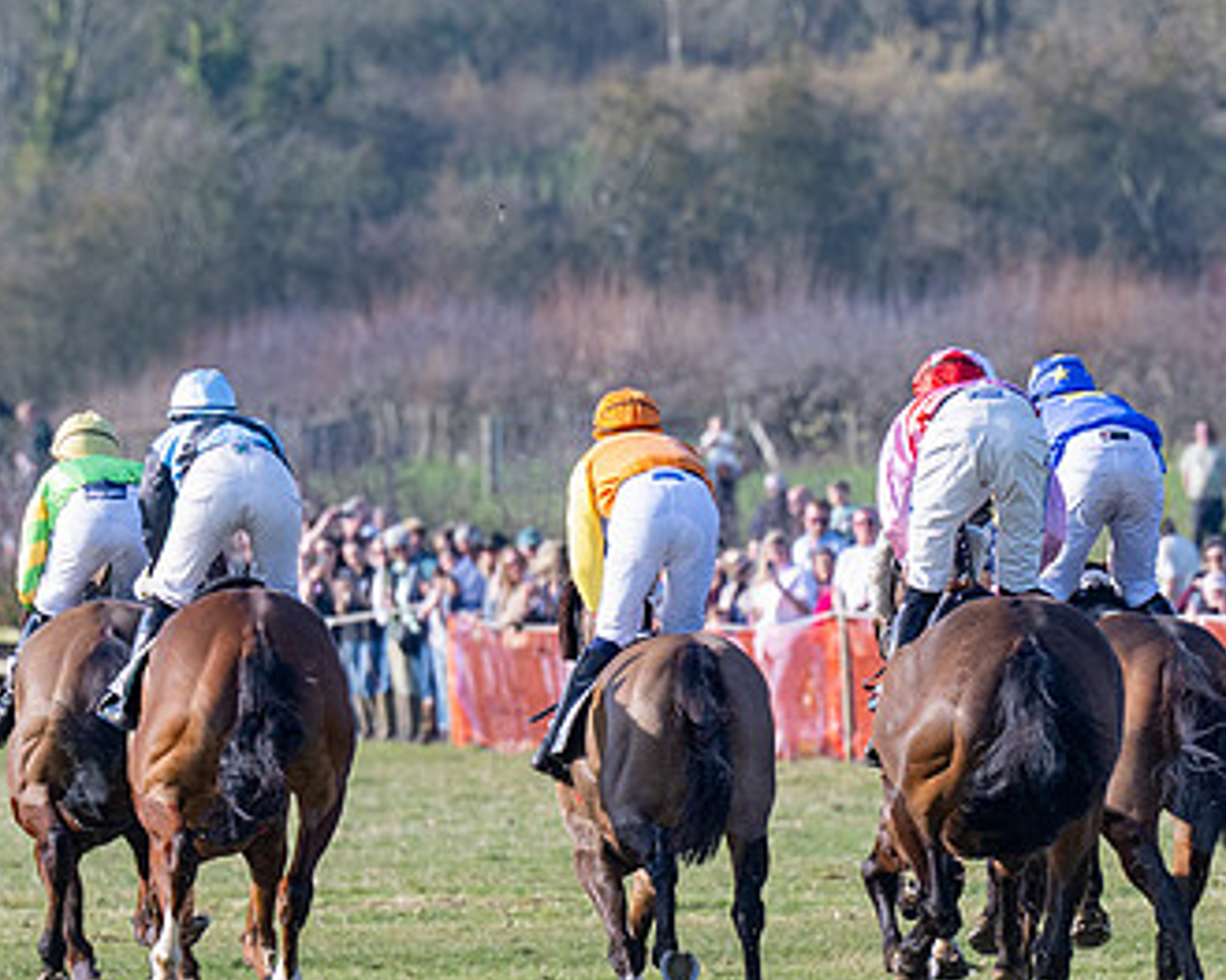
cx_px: 1013
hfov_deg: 2.9
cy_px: 748
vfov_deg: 2.3
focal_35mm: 669
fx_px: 24267
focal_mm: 175
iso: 200
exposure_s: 1/1250
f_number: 4
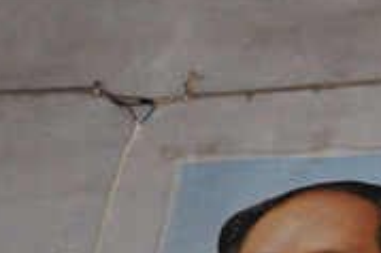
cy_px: 453
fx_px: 1871
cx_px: 617
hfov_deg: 11.1
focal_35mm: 177
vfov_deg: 7.5
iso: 1600
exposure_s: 1/60
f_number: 5
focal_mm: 32
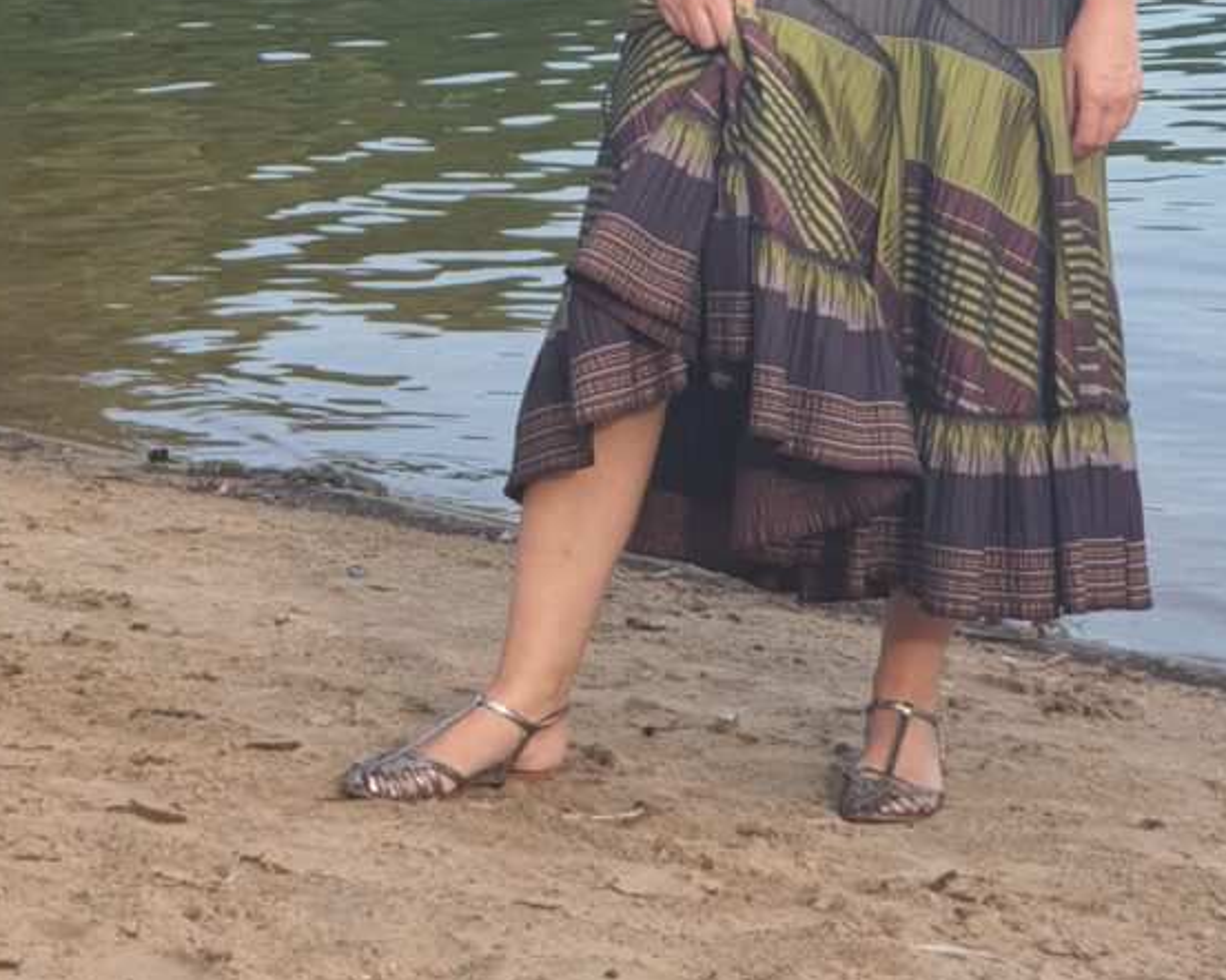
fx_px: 3410
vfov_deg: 16.0
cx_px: 470
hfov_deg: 20.4
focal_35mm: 94
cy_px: 0
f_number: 2.4
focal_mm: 6
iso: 25
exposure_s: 1/192
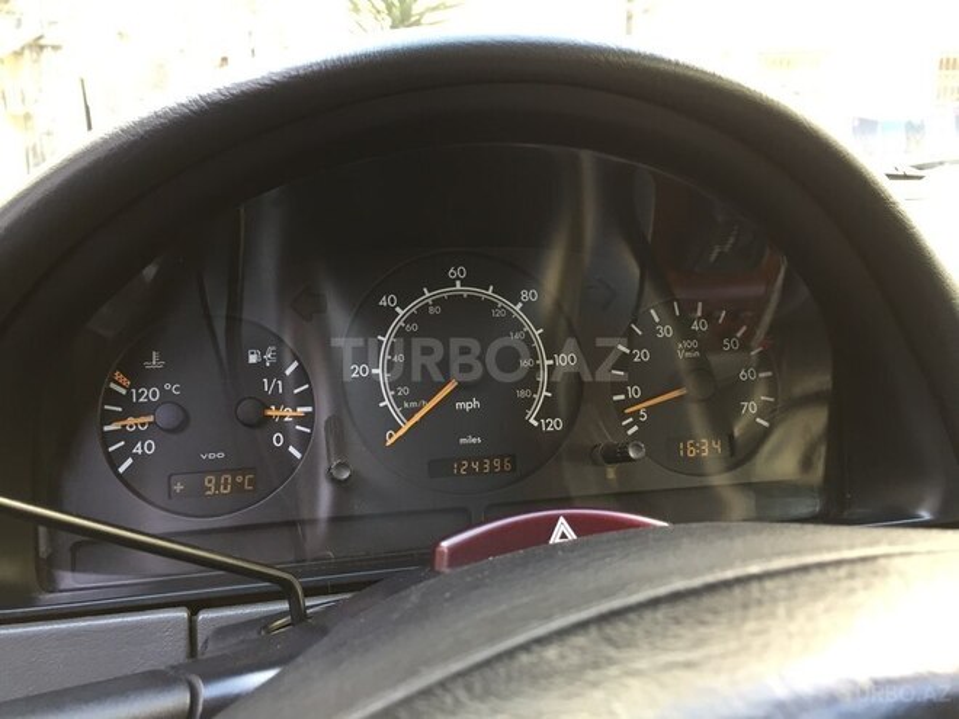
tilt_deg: -14.9
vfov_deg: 48.2
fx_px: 803
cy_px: 360
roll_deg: +2.0
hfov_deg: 61.7
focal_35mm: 29
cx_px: 480
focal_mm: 4.15
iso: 100
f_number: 2.2
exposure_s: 1/33
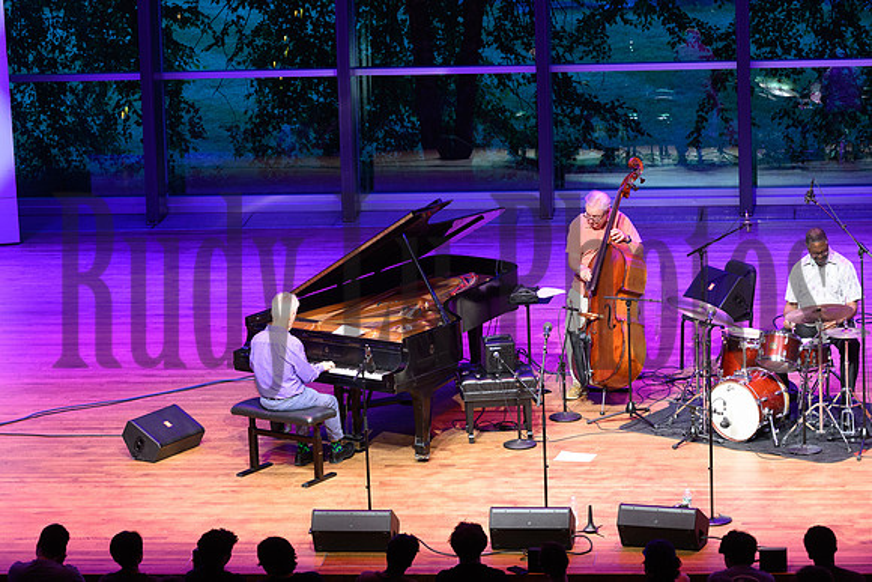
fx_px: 3271
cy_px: 291
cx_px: 436
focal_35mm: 135
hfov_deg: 15.2
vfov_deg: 10.2
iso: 3200
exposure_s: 1/125
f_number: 5.6
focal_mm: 135
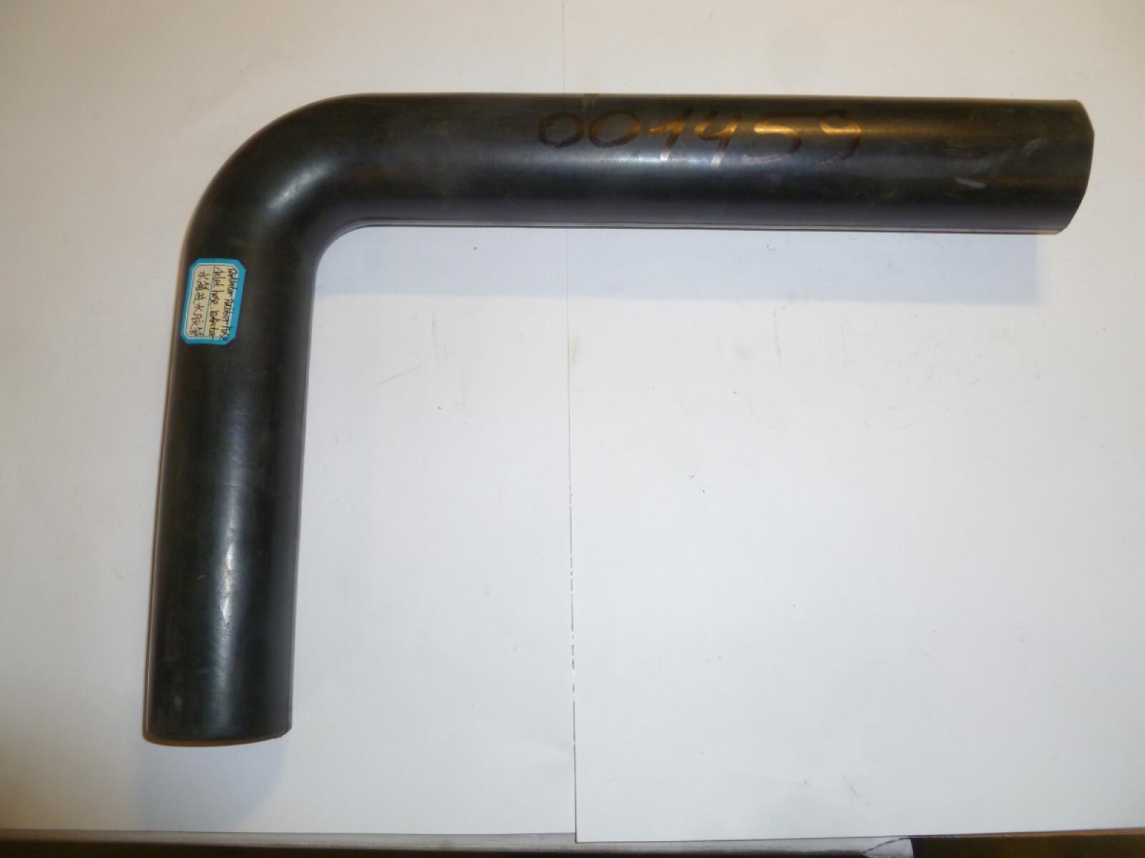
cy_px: 429
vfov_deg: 49.7
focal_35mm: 28
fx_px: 926
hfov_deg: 63.4
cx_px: 572
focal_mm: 5
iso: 125
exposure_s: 1/30
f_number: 3.3
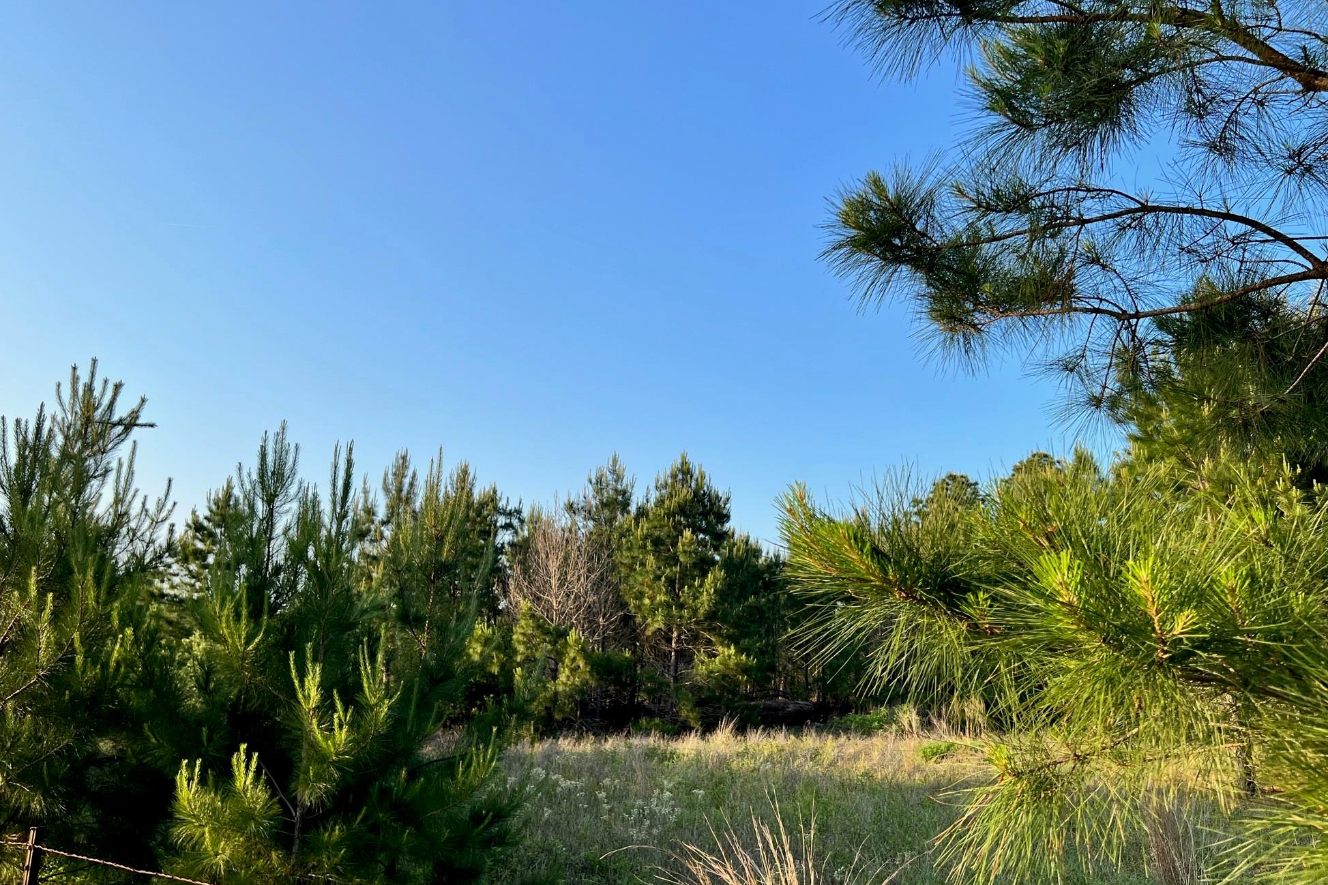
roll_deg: -3.2
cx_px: 649
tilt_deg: +10.5
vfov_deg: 46.3
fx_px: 1033
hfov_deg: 65.5
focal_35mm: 28
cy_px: 489
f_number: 1.5
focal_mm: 5.7
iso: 50
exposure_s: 1/2045
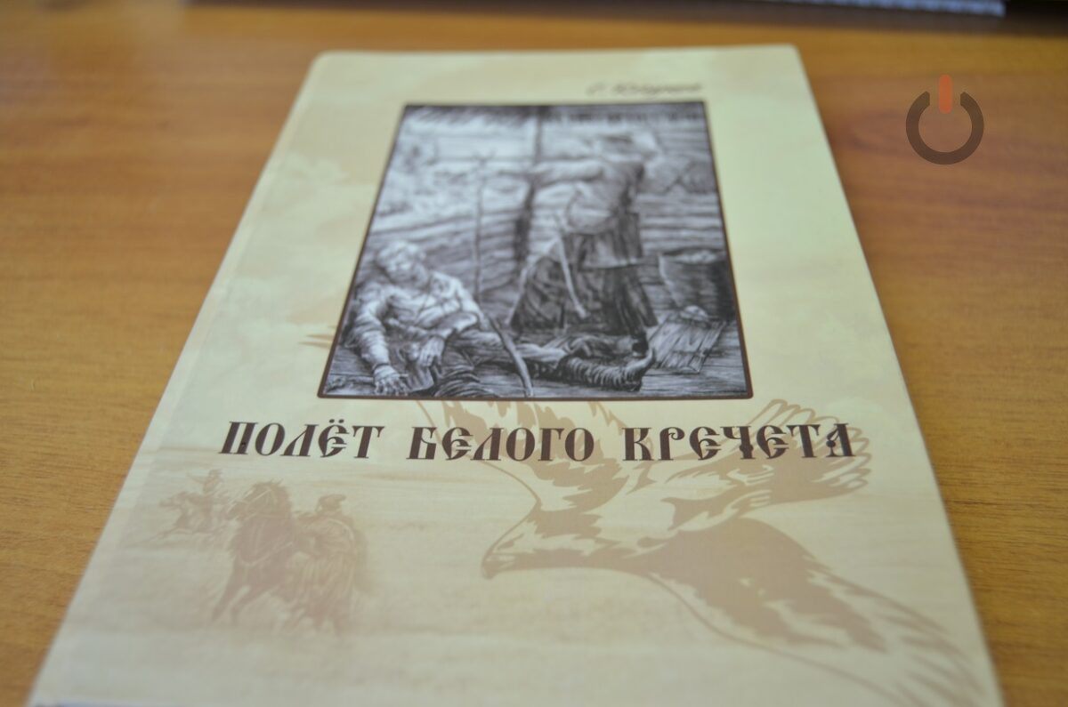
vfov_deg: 39.8
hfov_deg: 57.3
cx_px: 534
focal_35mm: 33
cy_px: 354
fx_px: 977
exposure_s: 1/50
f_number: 3.5
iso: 200
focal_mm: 22
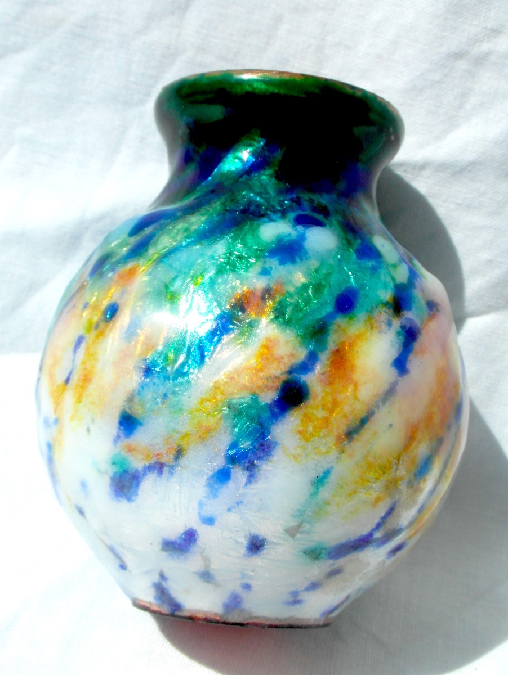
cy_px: 338
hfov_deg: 27.6
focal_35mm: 53
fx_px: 1036
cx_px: 254
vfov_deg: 36.1
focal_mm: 8.7
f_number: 6
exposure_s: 1/500
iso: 80
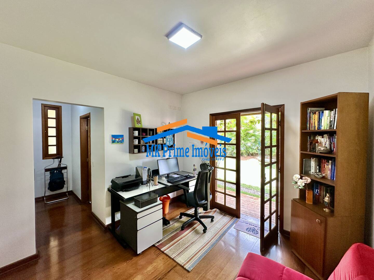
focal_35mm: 14
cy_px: 140
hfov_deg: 102.1
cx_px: 187
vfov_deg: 85.7
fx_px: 151
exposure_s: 1/99
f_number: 2.2
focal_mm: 2.22
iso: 100
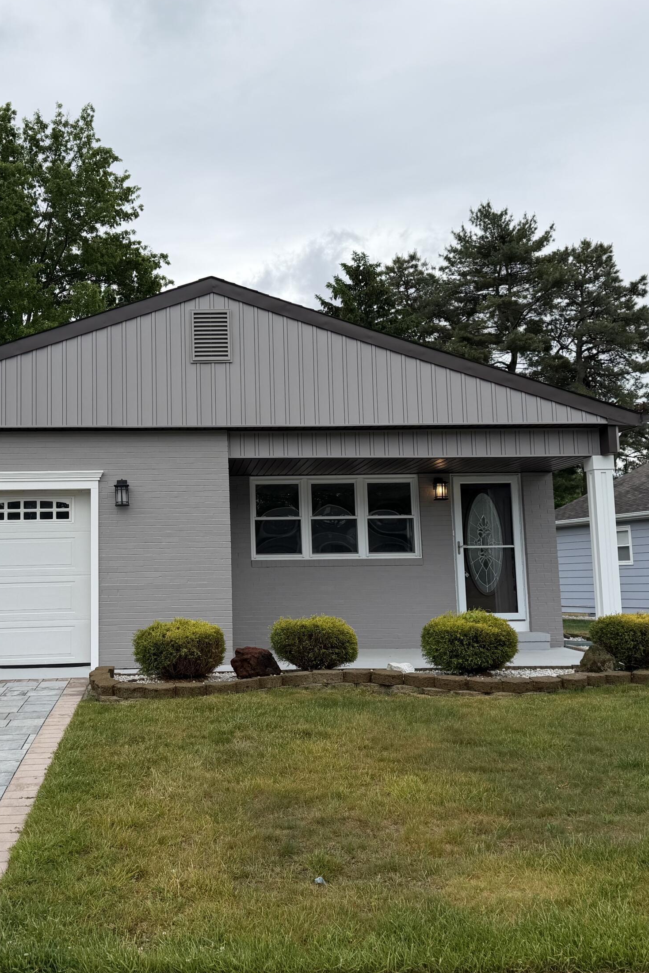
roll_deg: +1.2
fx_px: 919
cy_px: 484
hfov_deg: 38.4
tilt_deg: +6.1
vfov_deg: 55.8
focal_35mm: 34
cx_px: 206
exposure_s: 1/2299
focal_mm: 6.76
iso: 80
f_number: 1.78
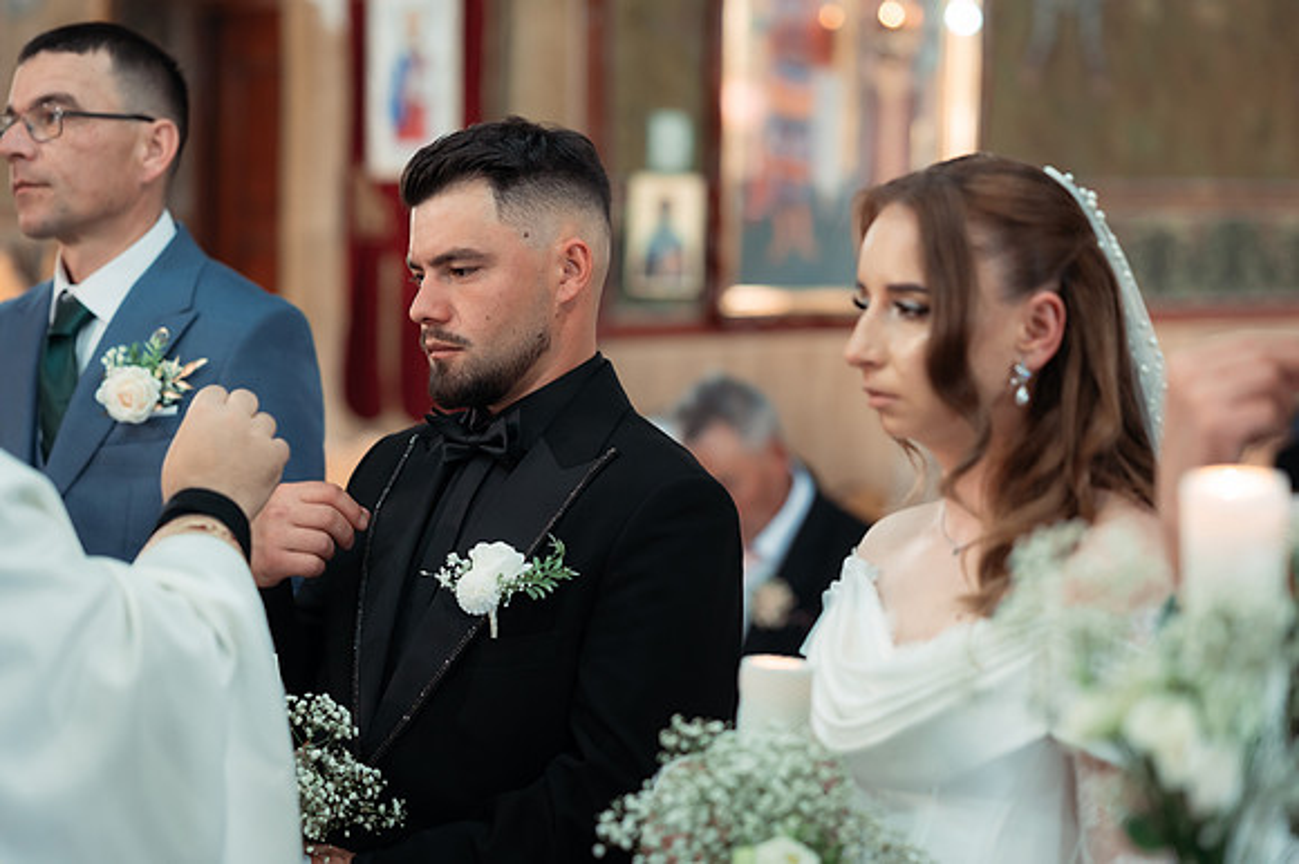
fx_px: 3065
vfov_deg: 16.1
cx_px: 650
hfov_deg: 23.9
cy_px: 432
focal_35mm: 85
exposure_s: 1/320
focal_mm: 85
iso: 1600
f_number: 2.2
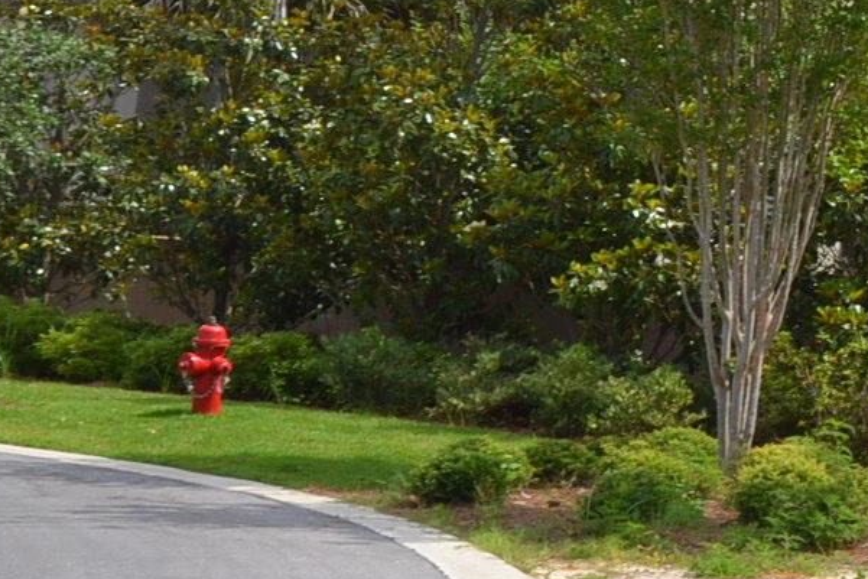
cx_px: 1462
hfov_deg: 13.6
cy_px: 110
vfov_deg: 9.9
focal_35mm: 138
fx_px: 3328
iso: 100
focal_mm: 24
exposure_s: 1/200
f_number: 9
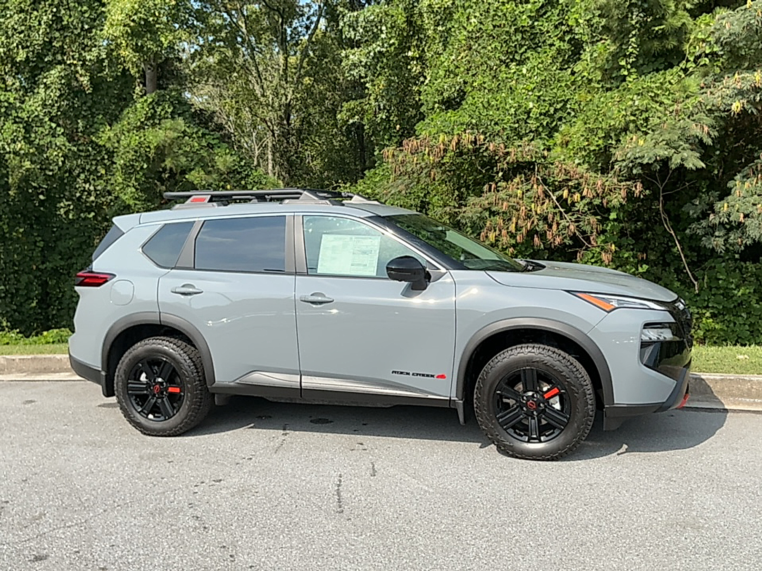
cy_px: 286
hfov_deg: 61.7
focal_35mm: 29
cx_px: 381
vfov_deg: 48.2
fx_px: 638
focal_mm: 3
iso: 25
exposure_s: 1/1311
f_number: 1.8
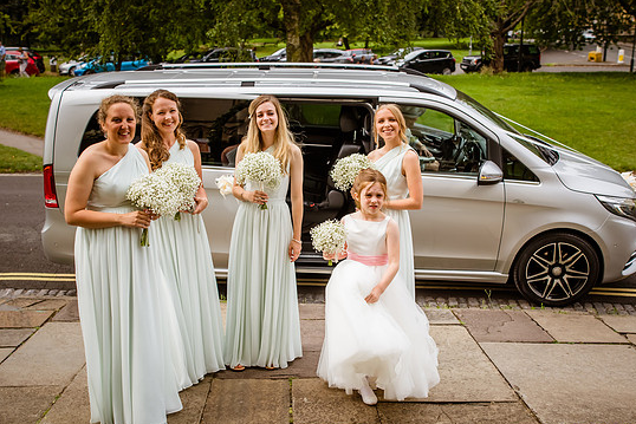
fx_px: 760
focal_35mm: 43
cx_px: 318
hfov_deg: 45.4
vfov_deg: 31.2
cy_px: 213
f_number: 4.5
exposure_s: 1/1600
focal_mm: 35
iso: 280
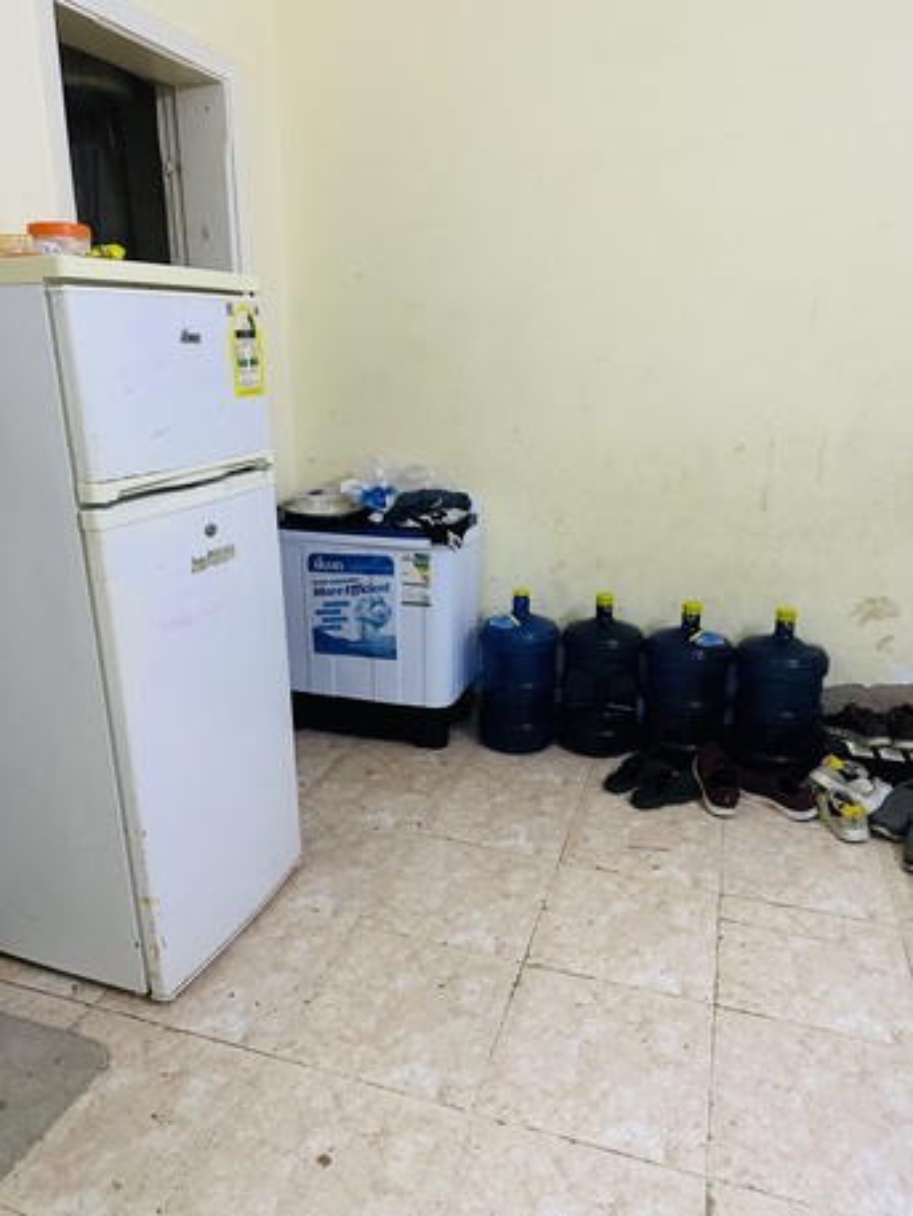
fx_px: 844
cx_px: 456
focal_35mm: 24
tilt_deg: -15.4
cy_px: 608
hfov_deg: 56.8
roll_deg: -1.3
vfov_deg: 71.6
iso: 500
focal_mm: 6.86
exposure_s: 1/60
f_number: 1.78
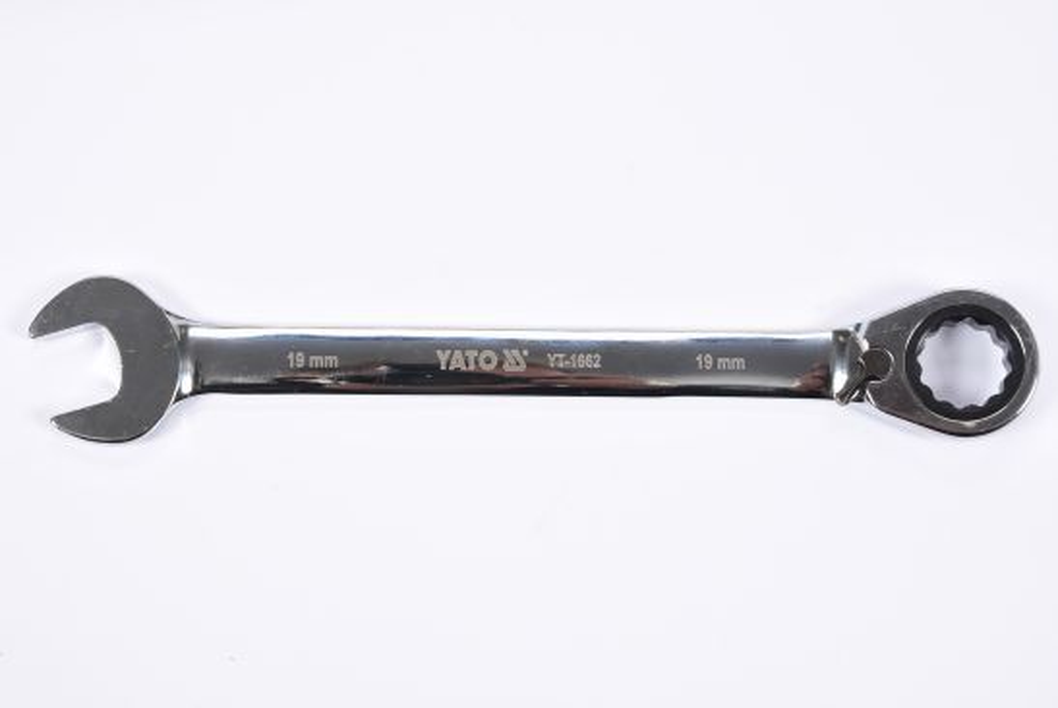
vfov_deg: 20.2
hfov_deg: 29.8
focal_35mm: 68
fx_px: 1986
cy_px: 354
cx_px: 529
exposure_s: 1/125
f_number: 14
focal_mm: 45
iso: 250
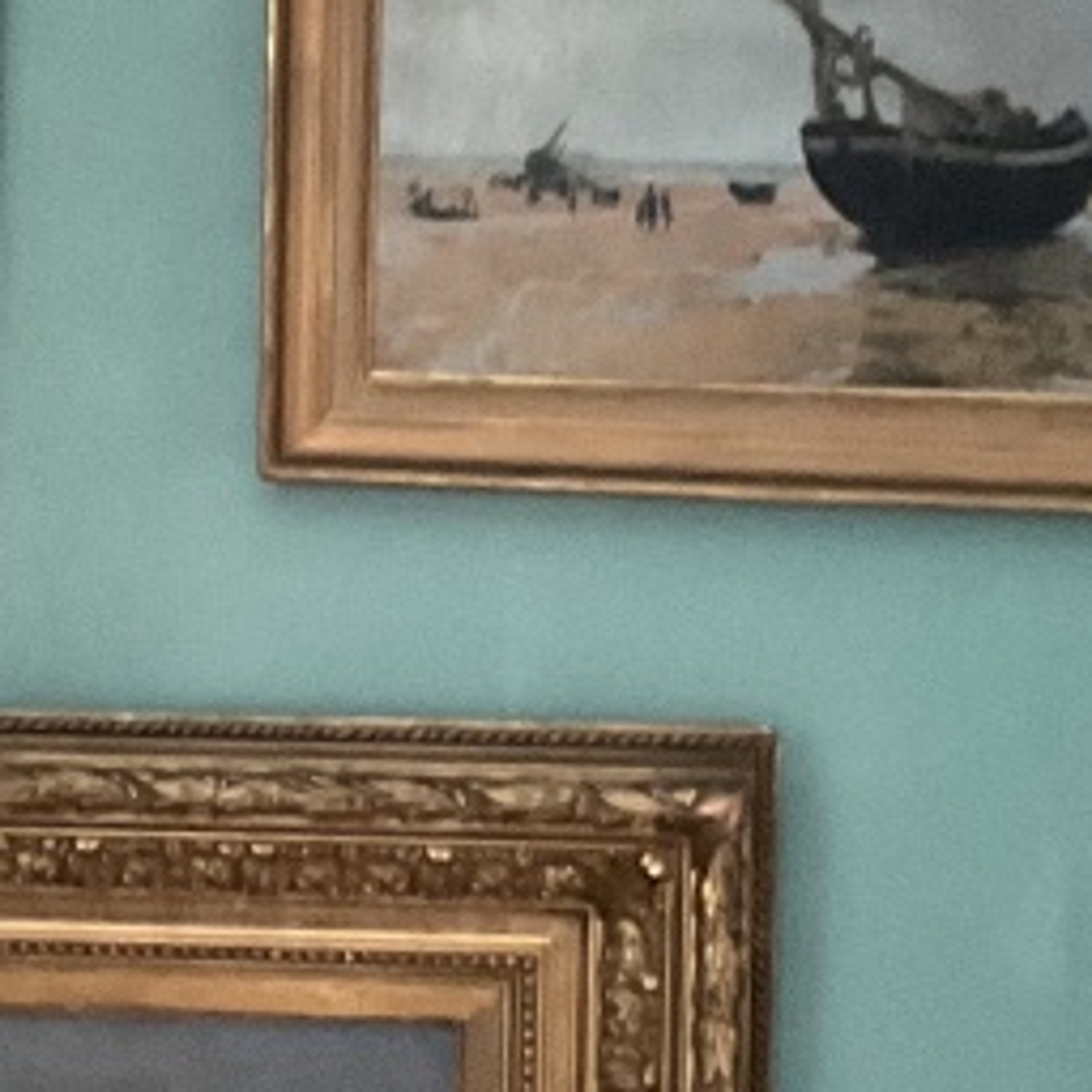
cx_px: -68
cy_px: 427
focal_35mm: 120
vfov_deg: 14.5
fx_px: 4283
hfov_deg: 14.2
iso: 400
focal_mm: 3
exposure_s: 1/25
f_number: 1.8
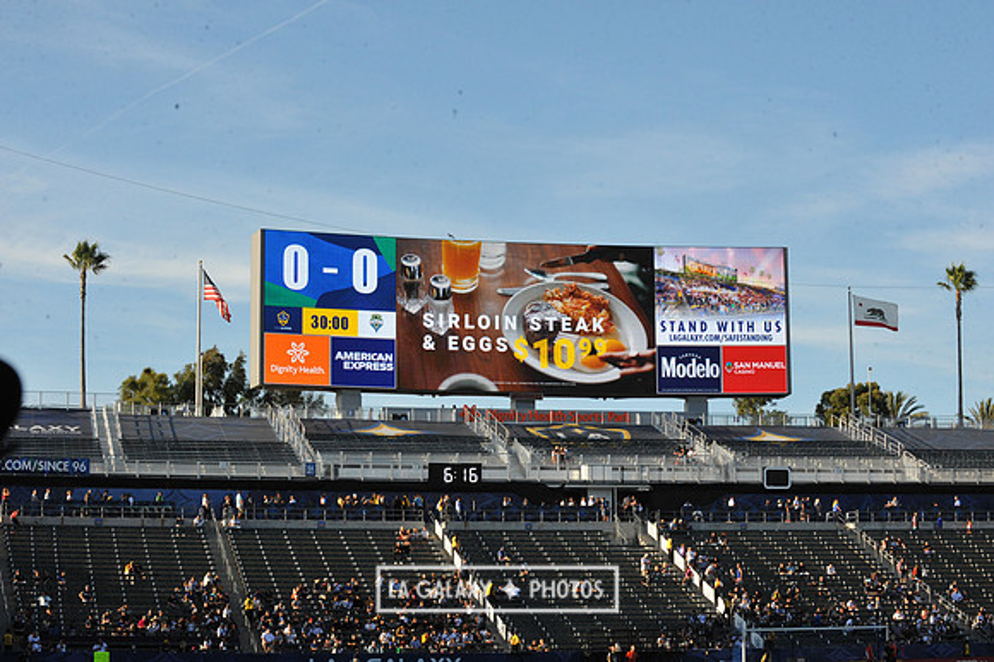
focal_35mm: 80
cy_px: 331
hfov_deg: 25.4
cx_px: 497
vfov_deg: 17.0
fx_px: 2208
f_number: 16
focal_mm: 80
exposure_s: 1/1000
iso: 1600
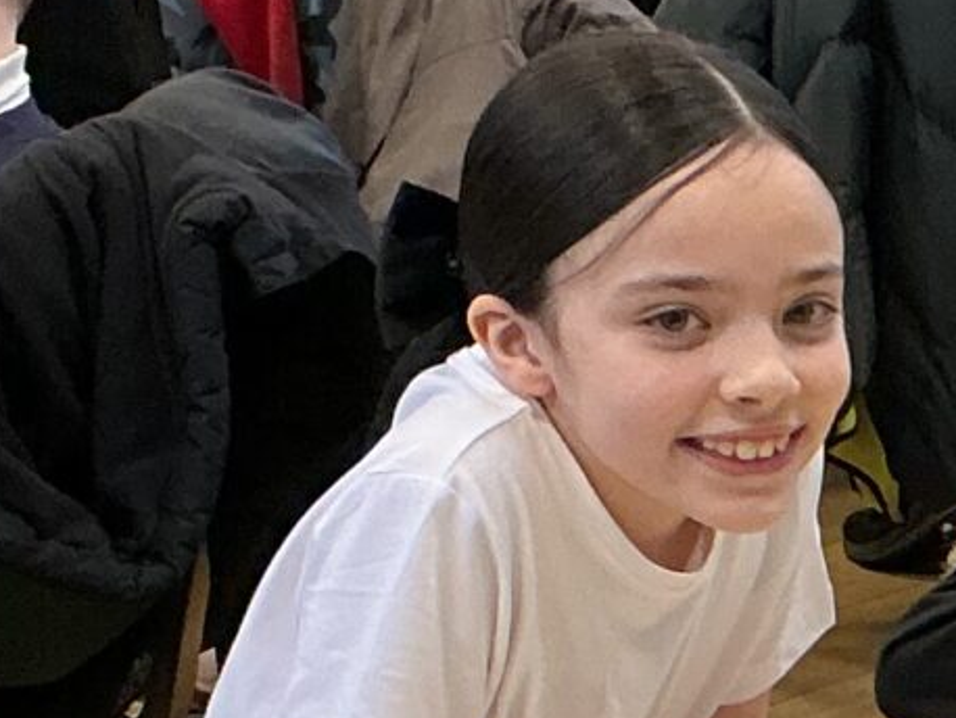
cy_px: 607
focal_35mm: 162
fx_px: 4476
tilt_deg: -18.9
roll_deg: -1.2
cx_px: 1540
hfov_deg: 11.6
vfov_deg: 9.1
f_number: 1.8
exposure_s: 1/60
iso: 125
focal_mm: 3
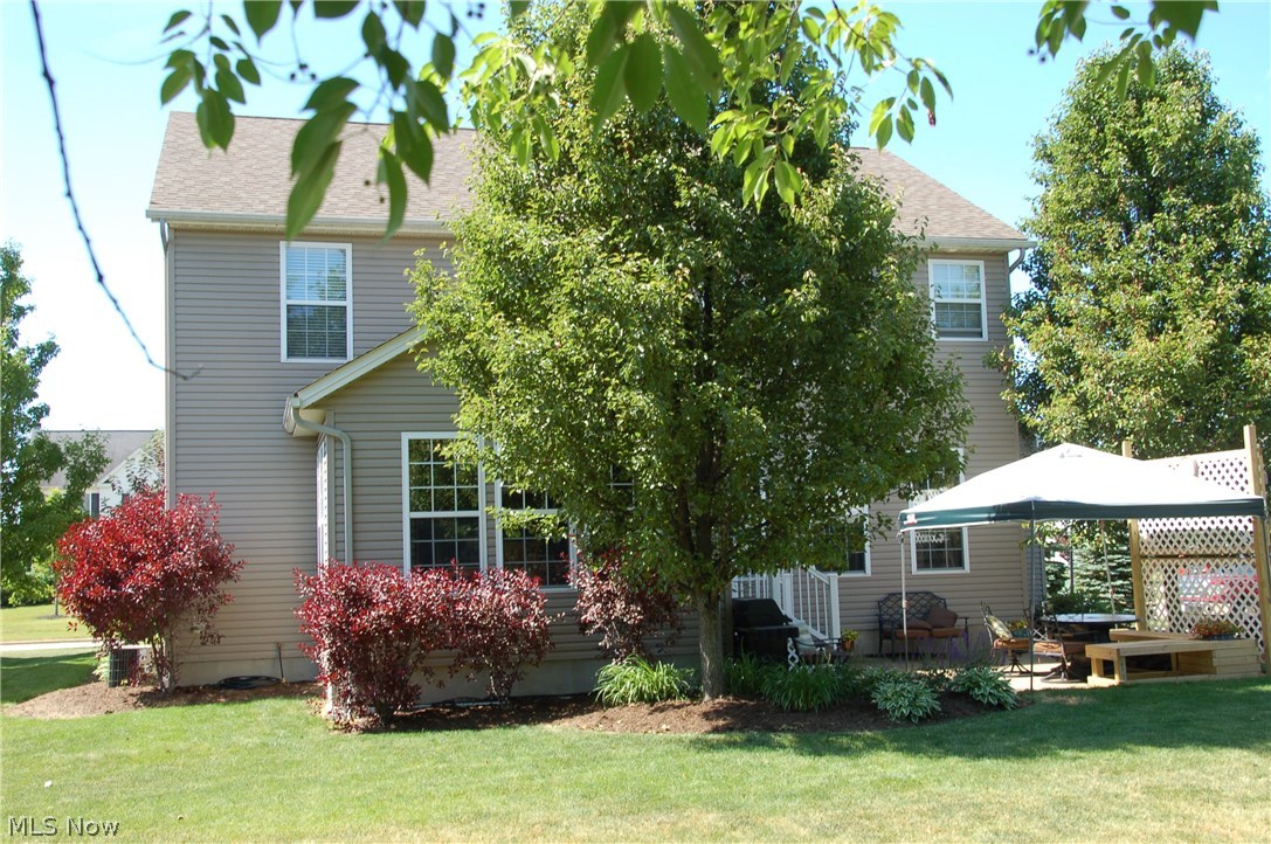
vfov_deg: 32.9
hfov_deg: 48.0
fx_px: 1428
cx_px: 636
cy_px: 422
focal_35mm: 40
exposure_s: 1/160
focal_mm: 27
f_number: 6.3
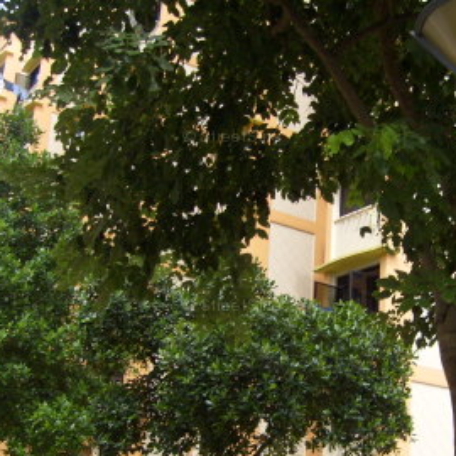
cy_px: 307
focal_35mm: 63
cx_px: 309
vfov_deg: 27.1
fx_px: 939
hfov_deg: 27.1
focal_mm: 5.8
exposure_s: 1/60
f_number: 7.1
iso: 80
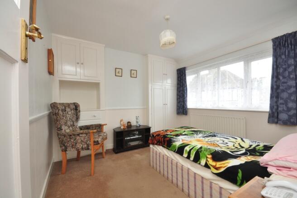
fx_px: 124
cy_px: 99
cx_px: 148
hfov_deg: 100.4
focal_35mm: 15
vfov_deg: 77.2
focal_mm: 10
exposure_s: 1/30
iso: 800
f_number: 11
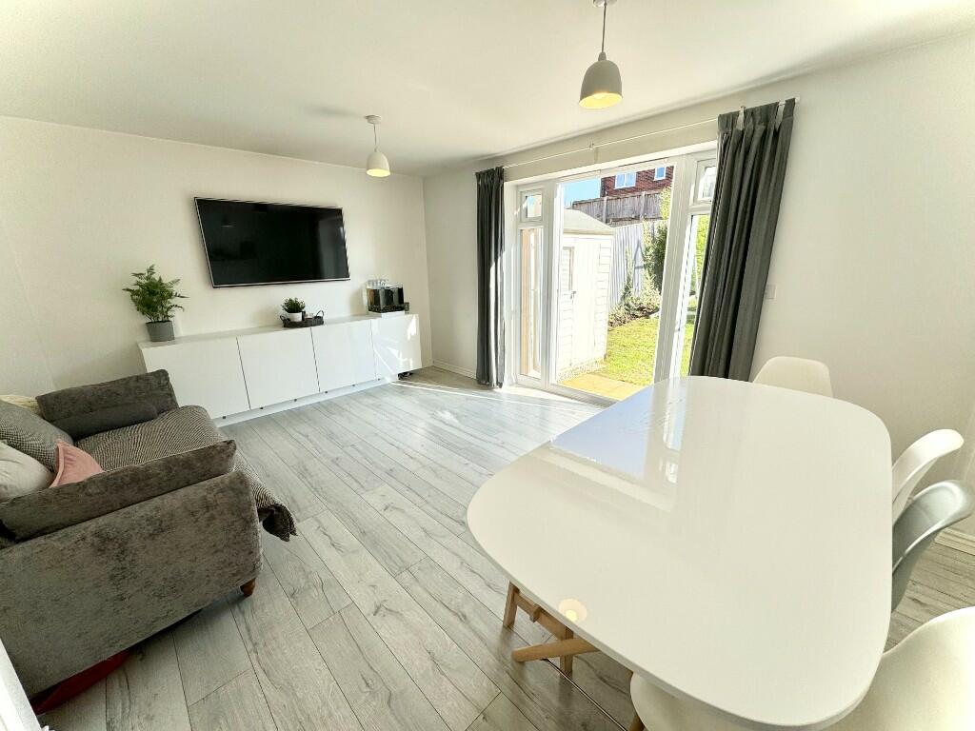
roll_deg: +0.8
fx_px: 394
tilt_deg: -15.5
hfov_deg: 102.1
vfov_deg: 85.7
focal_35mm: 14
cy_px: 366
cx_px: 488
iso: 40
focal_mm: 2.22
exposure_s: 1/631
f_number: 2.2
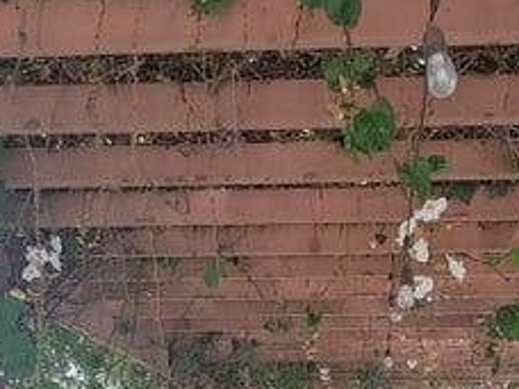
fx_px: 675
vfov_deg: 28.1
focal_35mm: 45
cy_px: 466
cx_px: 366
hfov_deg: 41.2
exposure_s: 1/24
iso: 200
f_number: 2.2
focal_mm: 1.64
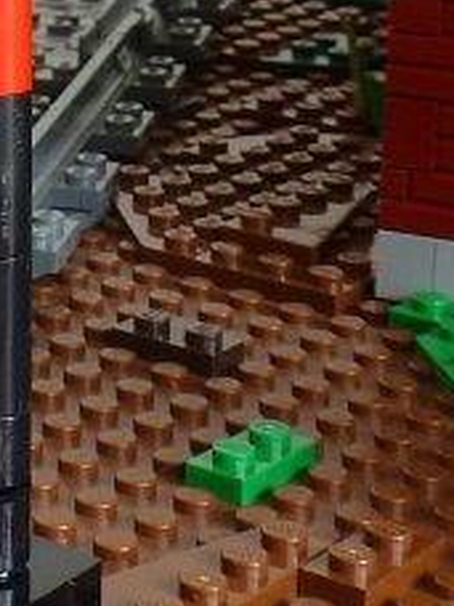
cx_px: -284
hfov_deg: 10.0
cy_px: -242
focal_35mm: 143
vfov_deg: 13.2
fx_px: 2501
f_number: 3.7
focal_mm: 6.1
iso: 160
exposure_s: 1/60
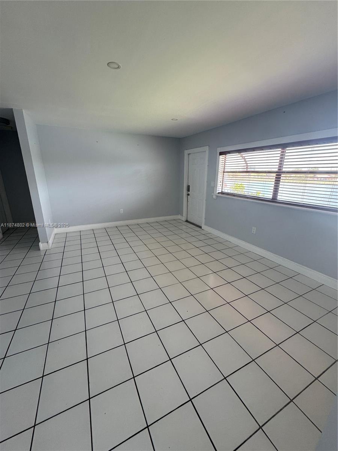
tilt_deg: -16.0
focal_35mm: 14
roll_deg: +0.4
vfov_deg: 102.1
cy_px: 226
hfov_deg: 85.7
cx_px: 169
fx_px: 182
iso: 160
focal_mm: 2.22
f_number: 2.2
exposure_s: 1/120
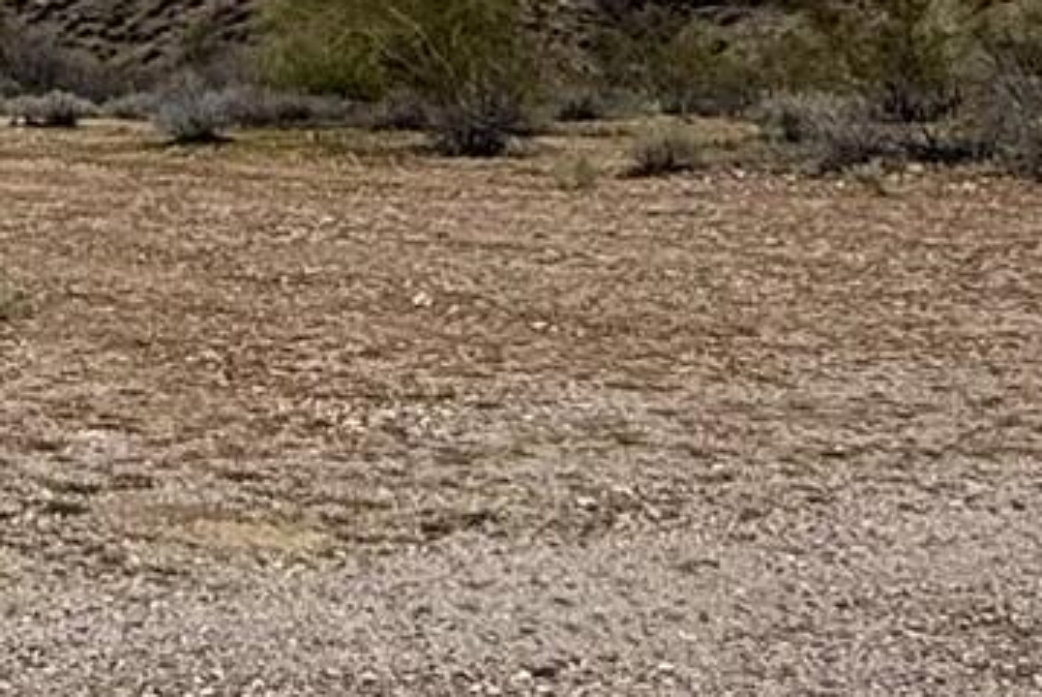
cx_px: -421
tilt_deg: -2.6
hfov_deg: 21.4
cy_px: -12
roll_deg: -0.8
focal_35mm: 83
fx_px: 2404
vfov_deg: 16.1
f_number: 2.2
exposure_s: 1/2841
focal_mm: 2.22
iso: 50
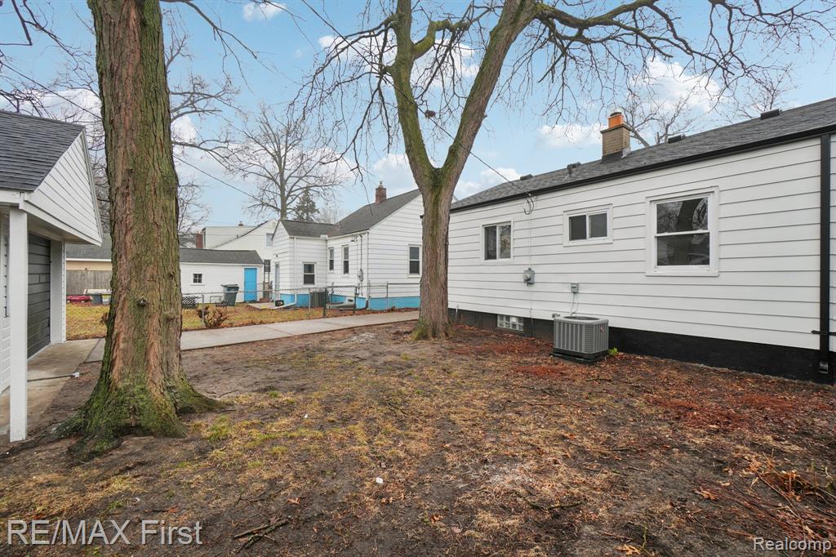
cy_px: 278
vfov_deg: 77.3
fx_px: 348
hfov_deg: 100.4
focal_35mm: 15
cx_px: 418
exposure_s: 1/90
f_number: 8
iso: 100
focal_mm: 10
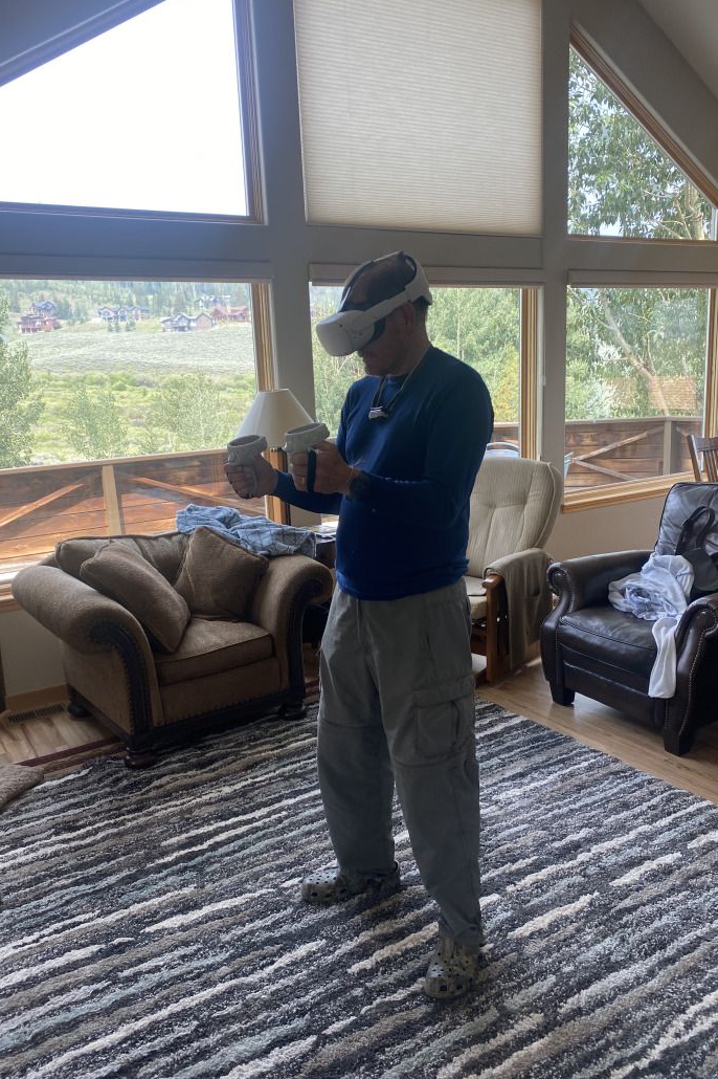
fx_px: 838
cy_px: 548
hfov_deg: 46.4
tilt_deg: -11.9
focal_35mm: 28
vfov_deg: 65.5
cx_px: 362
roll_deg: +3.2
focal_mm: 4.25
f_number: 1.8
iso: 32
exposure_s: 1/132
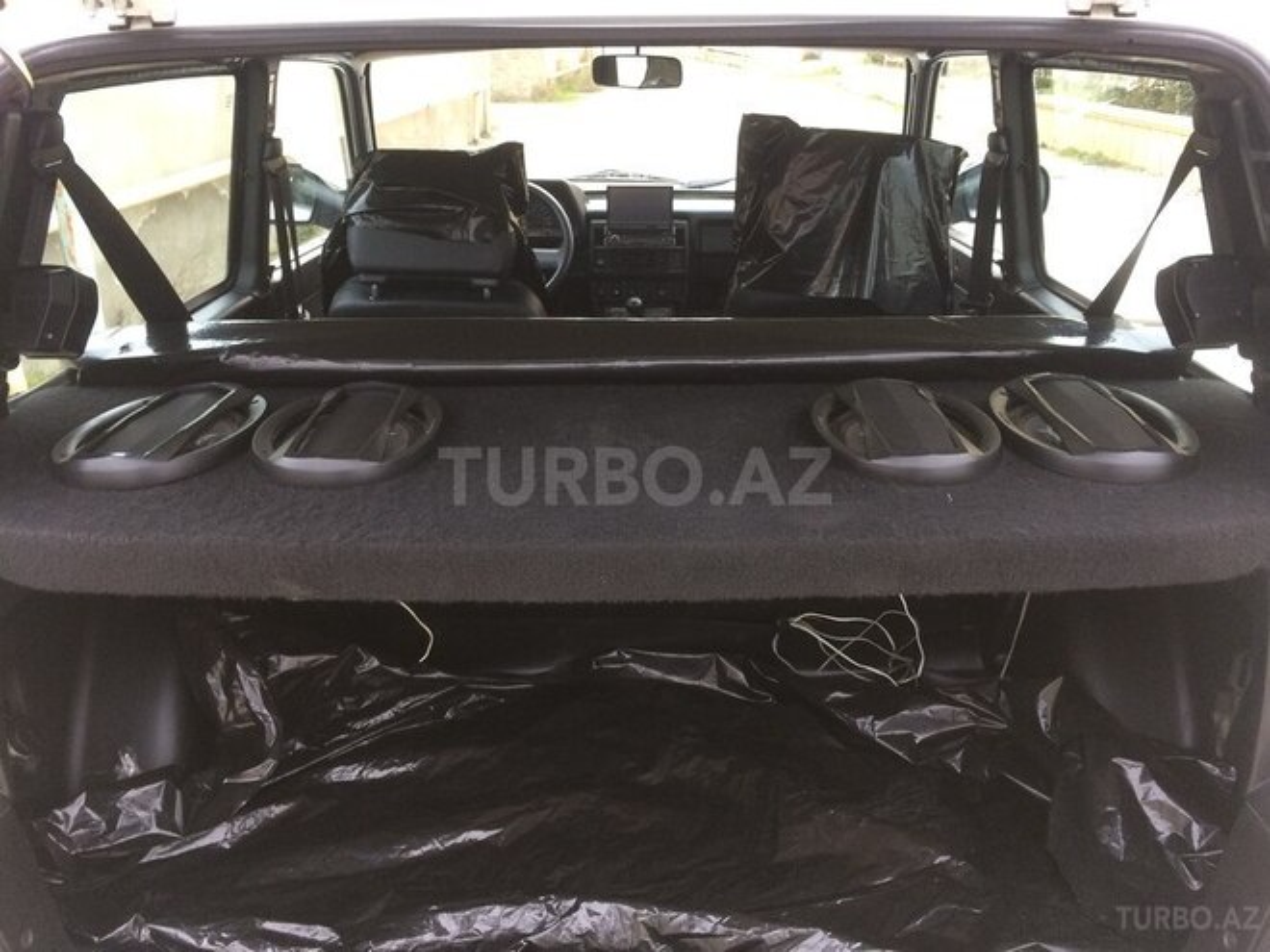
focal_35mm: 29
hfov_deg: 61.7
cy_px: 476
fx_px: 1064
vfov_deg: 48.2
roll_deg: +1.9
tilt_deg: -22.8
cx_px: 635
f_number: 2.2
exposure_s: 1/33
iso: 160
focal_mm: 4.15
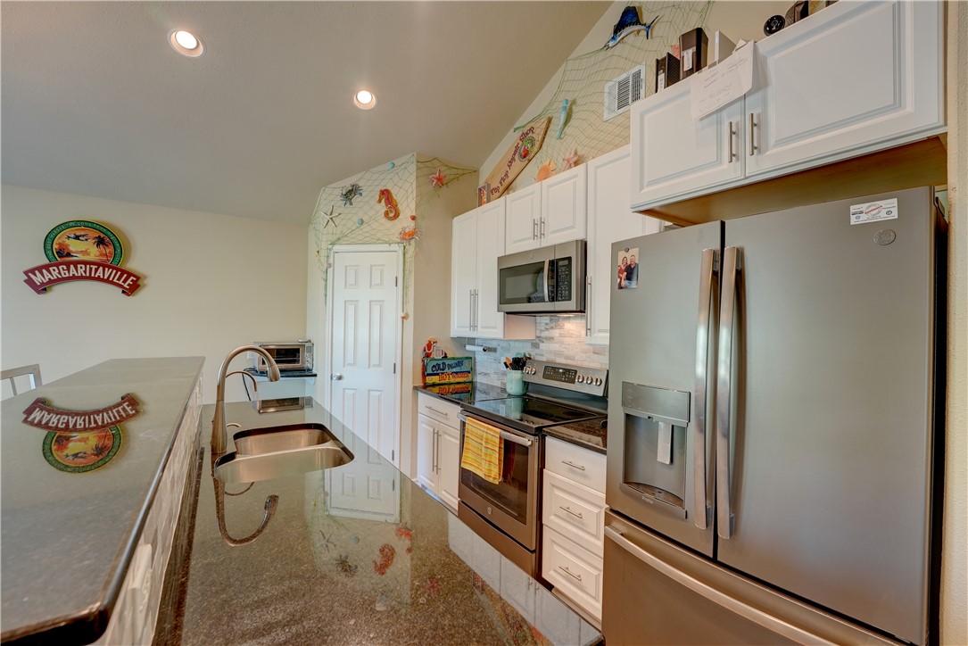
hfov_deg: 104.2
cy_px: 323
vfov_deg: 81.2
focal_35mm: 14
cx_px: 484
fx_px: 377
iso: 400
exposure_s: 1/3.33
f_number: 8
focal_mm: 14
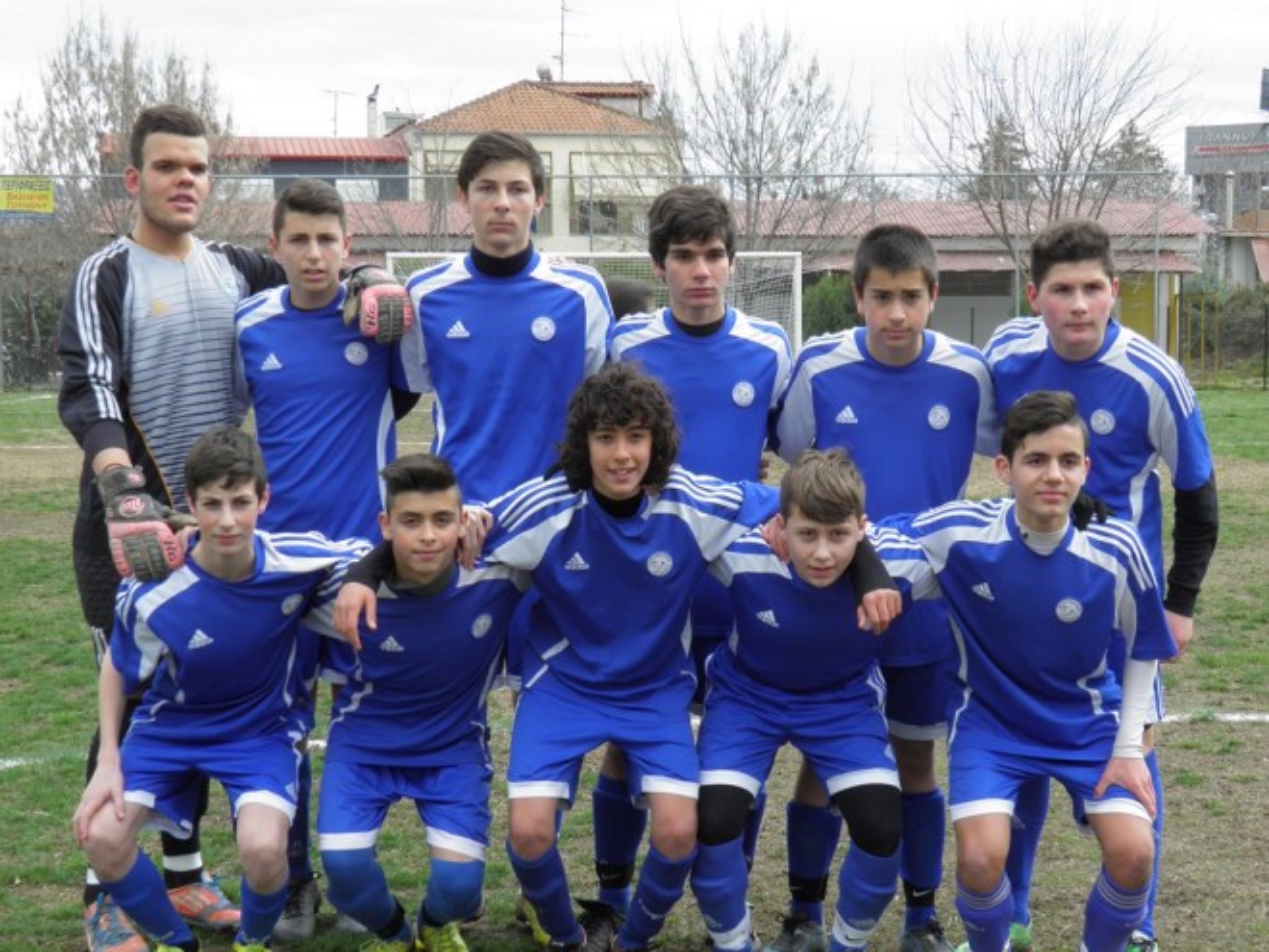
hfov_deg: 31.2
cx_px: 634
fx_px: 2273
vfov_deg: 23.7
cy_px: 476
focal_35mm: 62
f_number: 6
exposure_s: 1/80
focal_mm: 11.2
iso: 50
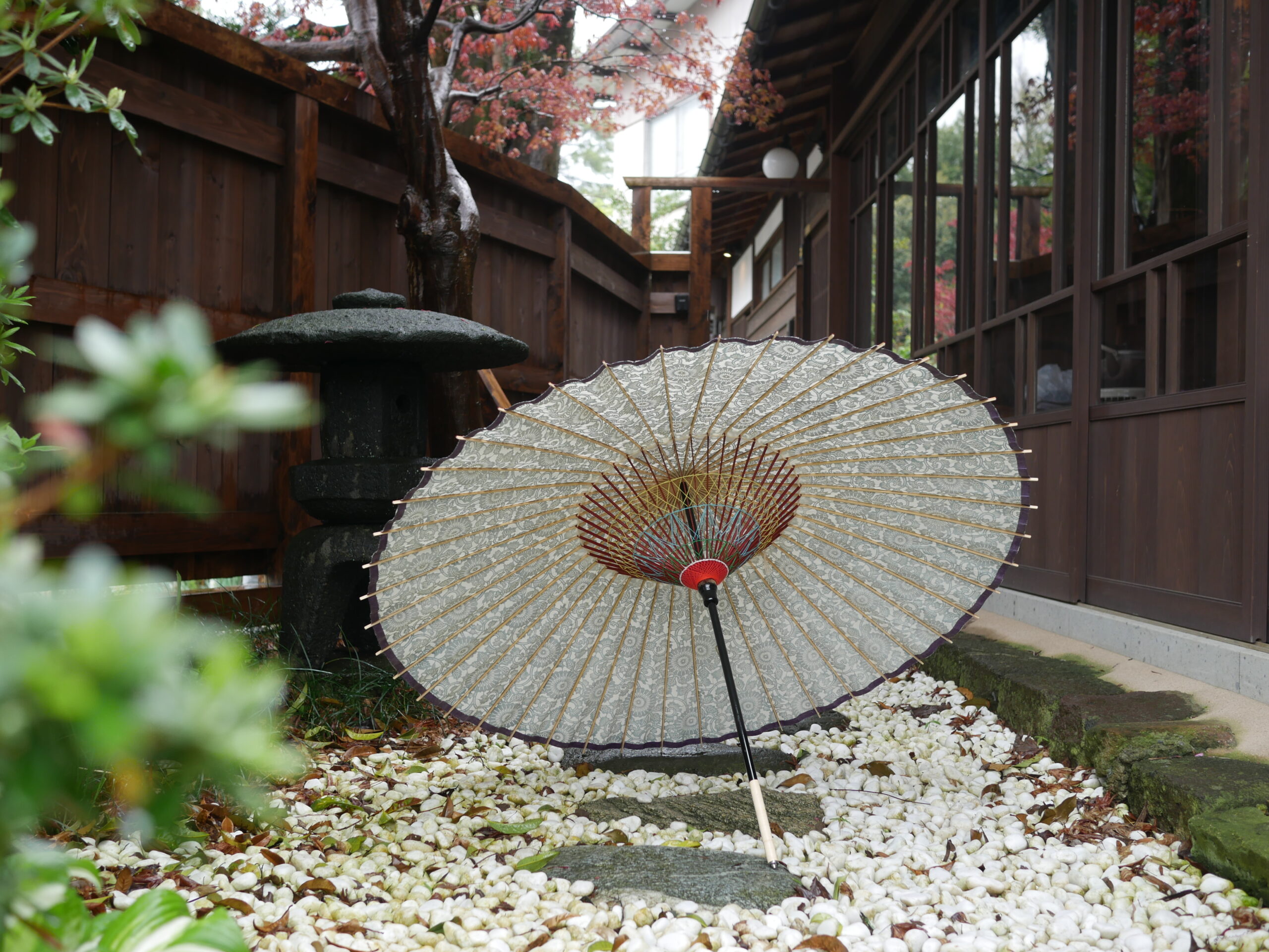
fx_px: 1467
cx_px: 634
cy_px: 476
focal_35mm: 40
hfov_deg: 46.8
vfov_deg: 36.0
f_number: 2.8
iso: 200
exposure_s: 1/250
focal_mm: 20
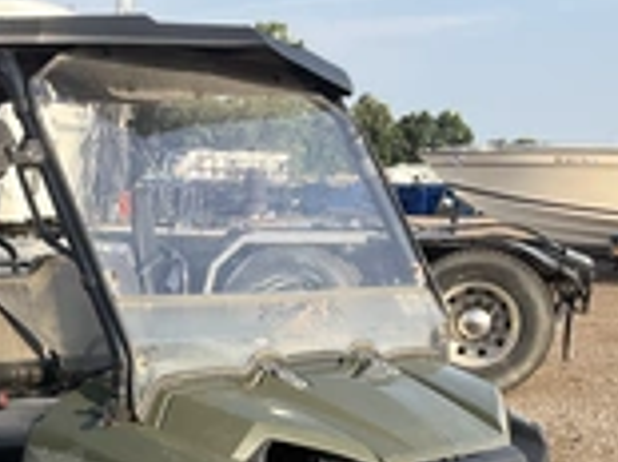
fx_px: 1338
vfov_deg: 19.0
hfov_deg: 25.1
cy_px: 470
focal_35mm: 75
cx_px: 48
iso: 25
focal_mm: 3
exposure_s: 1/666
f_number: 1.8
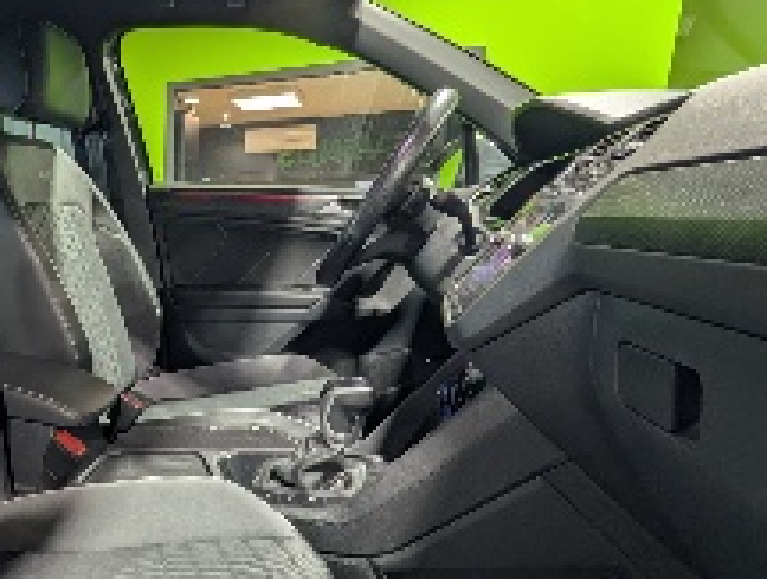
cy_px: 337
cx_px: 96
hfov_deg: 63.4
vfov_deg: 58.7
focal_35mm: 23
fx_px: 511
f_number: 1.7
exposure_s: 1/40
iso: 69
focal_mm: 2.02
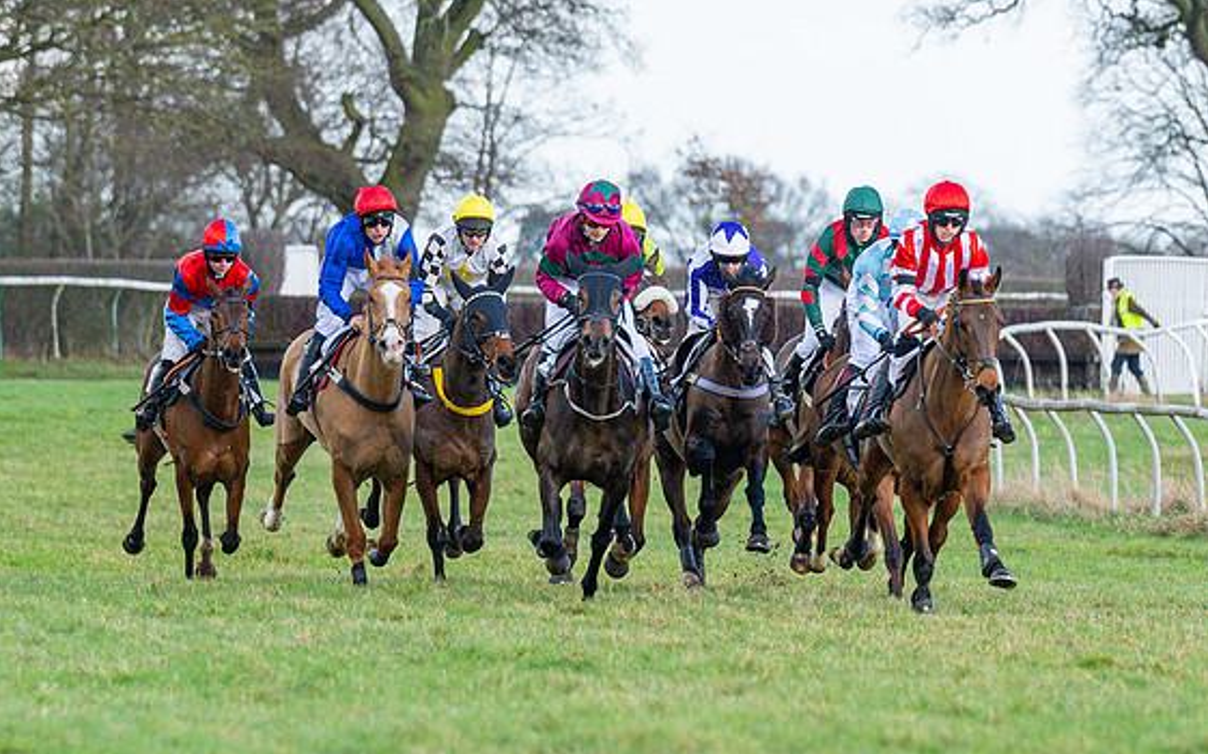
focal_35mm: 549
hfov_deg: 3.8
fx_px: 18065
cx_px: 950
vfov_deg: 2.4
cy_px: 350
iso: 640
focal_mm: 185
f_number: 4
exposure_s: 1/2000
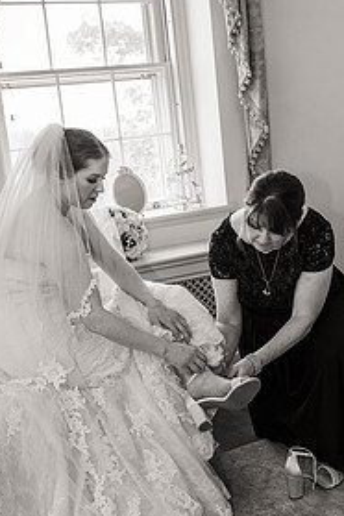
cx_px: 150
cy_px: 277
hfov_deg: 27.0
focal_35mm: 50
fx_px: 717
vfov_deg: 39.6
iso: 1000
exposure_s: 1/125
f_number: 5
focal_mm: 31
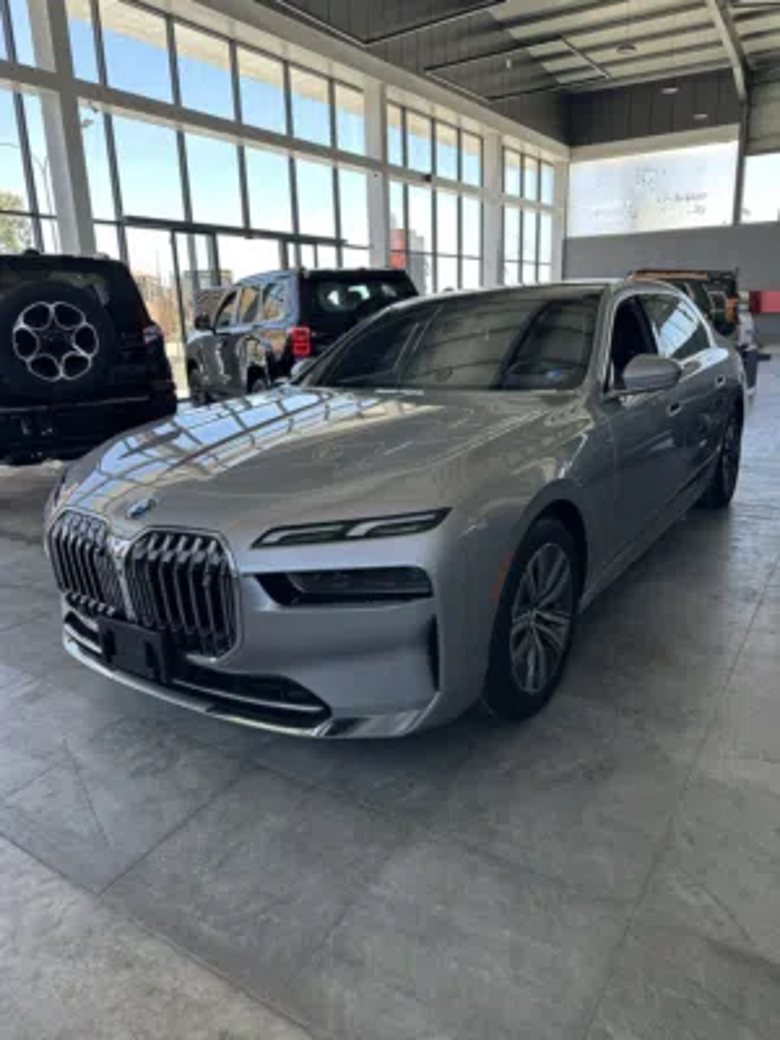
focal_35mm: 24
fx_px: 721
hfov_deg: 56.8
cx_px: 390
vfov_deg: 71.6
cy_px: 520
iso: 80
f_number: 1.78
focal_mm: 6.86
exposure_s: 1/372
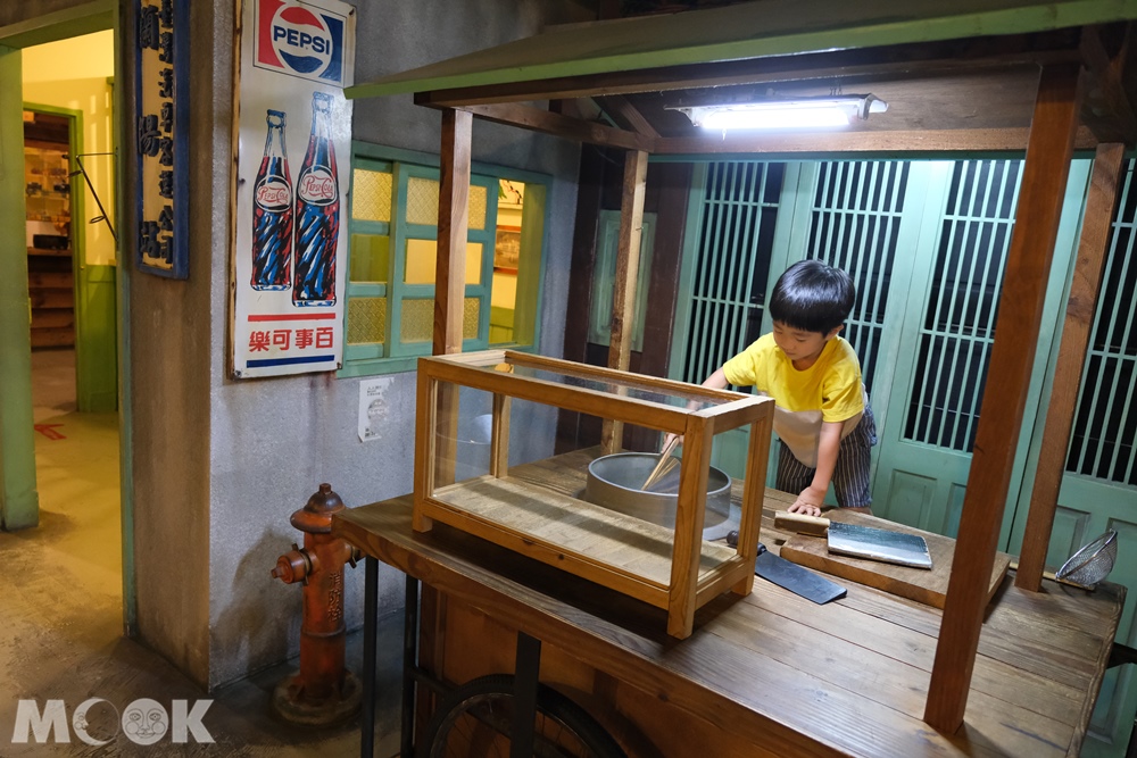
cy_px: 379
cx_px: 568
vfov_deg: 53.1
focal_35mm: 24
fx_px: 758
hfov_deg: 73.7
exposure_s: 1/70
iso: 3200
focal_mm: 16
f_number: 2.8
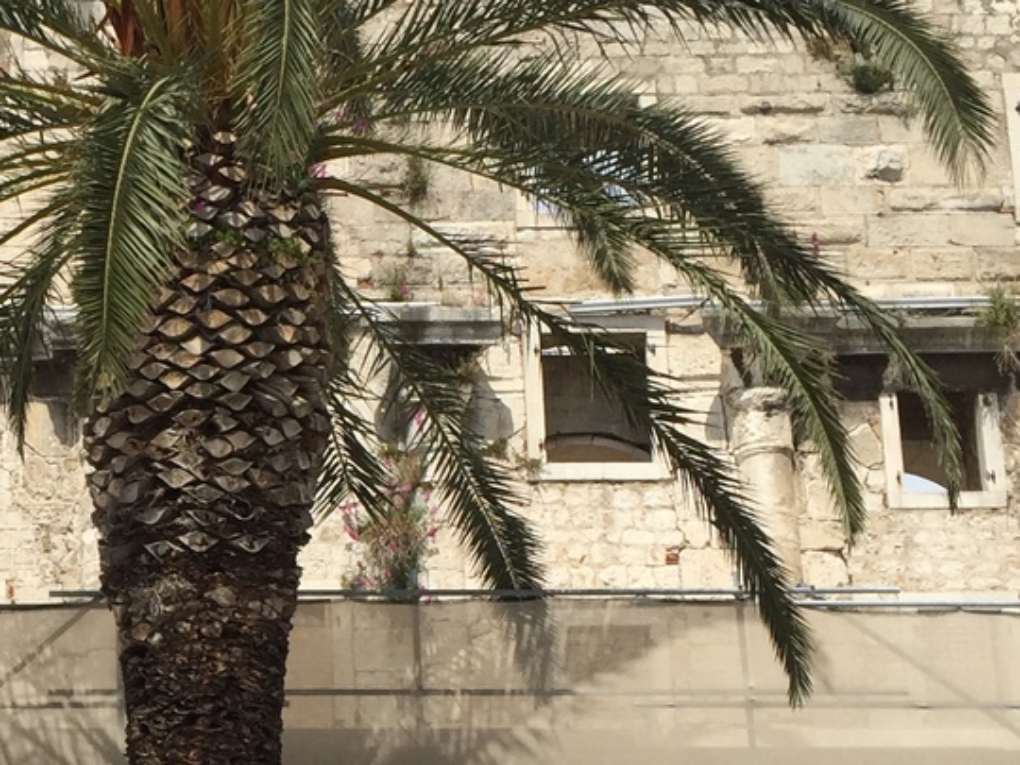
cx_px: -26
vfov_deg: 17.0
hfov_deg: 21.8
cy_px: 637
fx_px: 2534
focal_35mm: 86
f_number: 2.2
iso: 32
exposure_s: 1/3300
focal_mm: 4.15
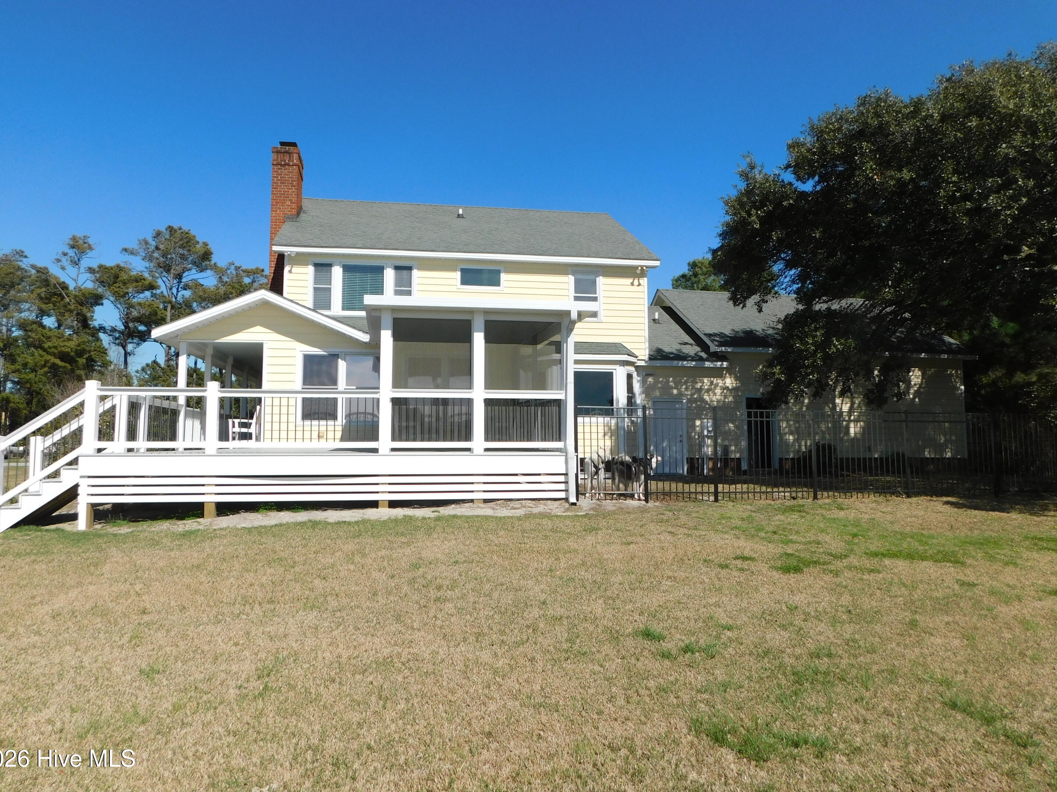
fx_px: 733
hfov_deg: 71.6
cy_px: 383
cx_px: 511
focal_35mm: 24
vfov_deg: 56.8
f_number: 6
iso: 125
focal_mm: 4
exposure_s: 1/640
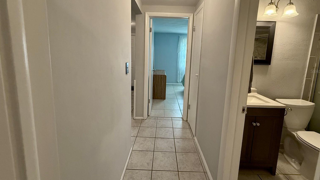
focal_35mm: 16
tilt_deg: -8.0
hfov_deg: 99.4
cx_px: 163
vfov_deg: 66.4
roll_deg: -0.2
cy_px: 71
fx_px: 136
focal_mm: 2.22
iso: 400
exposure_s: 1/120
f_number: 2.2
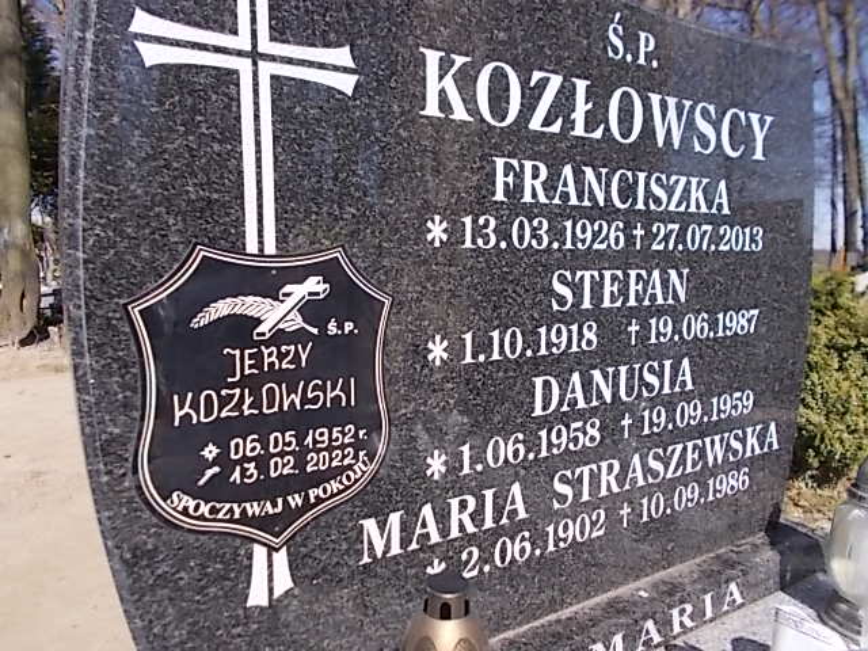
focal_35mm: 26
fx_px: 652
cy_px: 326
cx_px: 434
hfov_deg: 67.3
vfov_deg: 53.1
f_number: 8
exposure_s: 1/125
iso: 80
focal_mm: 4.6
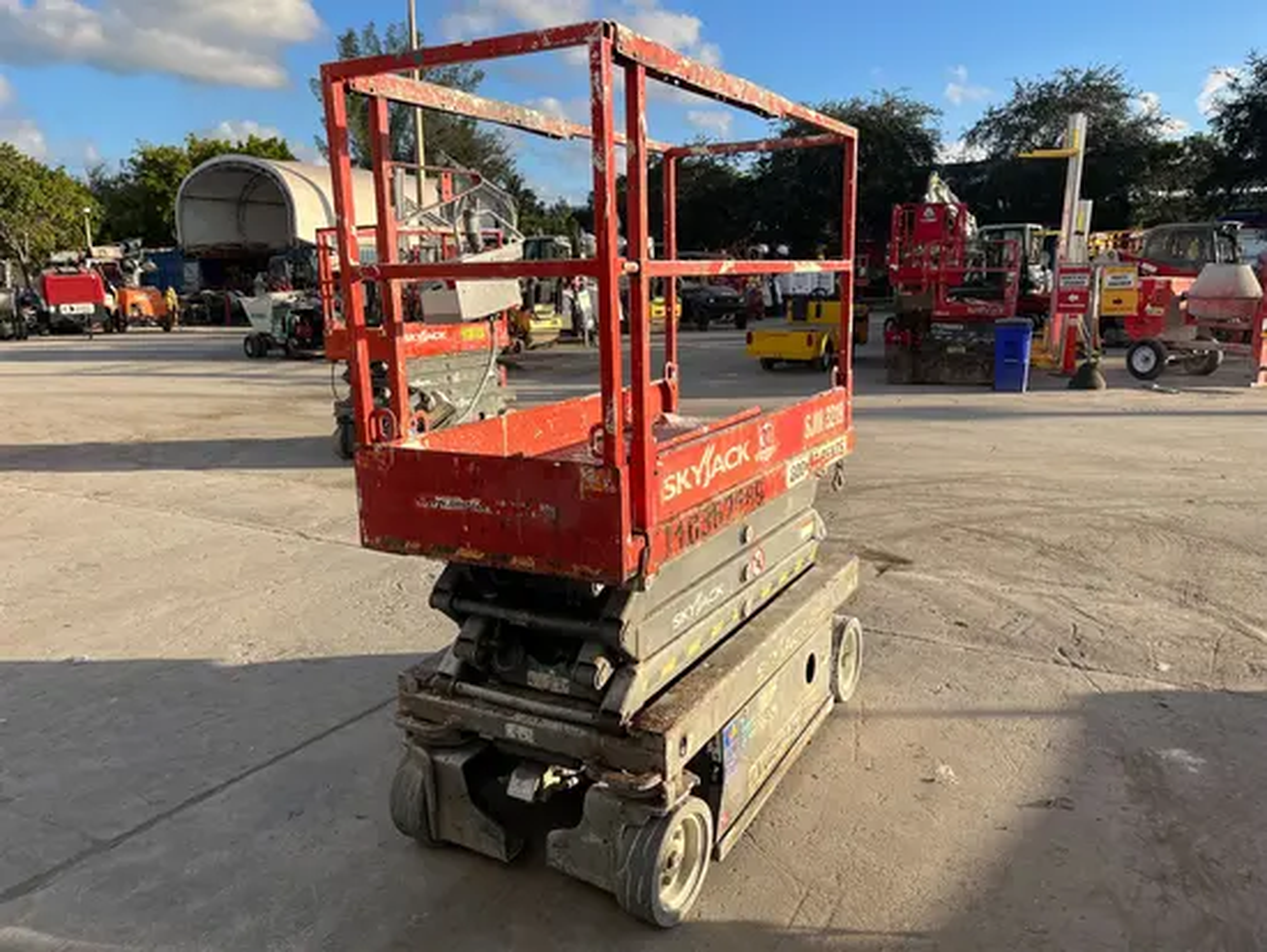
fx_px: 952
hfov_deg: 67.3
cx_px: 634
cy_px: 476
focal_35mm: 26
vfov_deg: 53.1
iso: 50
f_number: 1.6
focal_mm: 5.1
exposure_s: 1/1923
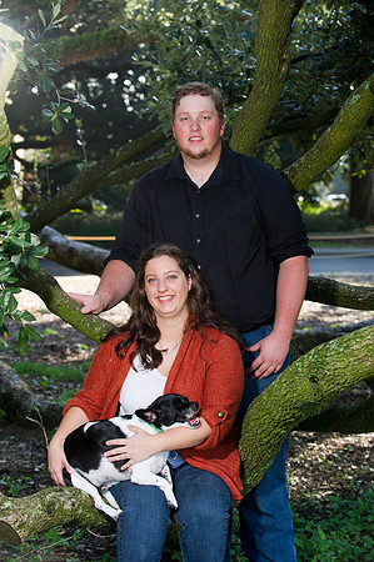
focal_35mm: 75
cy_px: 281
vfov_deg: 27.0
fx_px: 1171
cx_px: 187
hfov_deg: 18.1
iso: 320
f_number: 4
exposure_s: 1/160
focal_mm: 75
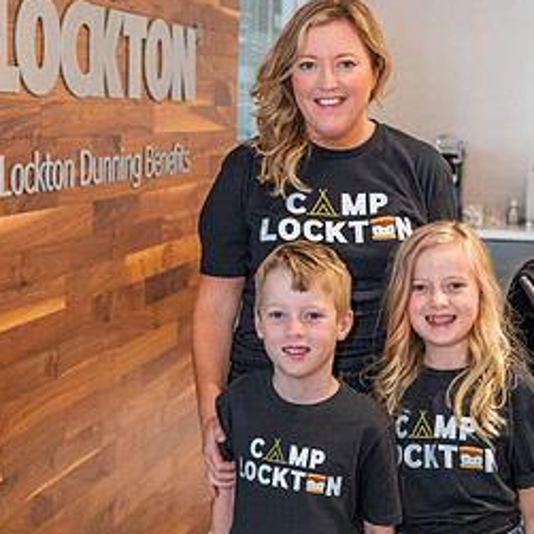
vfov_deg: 23.7
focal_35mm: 73
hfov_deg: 23.7
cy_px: 228
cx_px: 245
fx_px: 1274
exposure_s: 1/160
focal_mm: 48
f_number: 4
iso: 2500
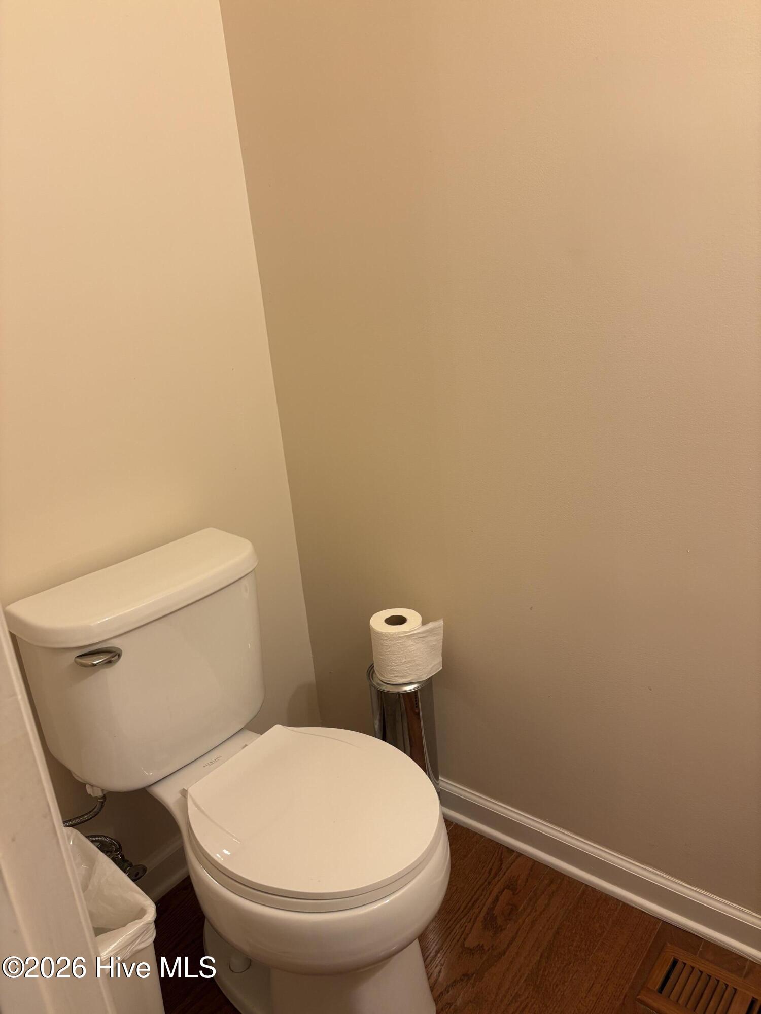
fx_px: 762
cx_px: 380
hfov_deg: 53.1
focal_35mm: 26
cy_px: 507
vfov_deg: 67.3
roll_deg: +5.3
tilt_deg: -19.1
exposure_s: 1/60
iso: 100
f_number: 1.6
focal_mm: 5.96
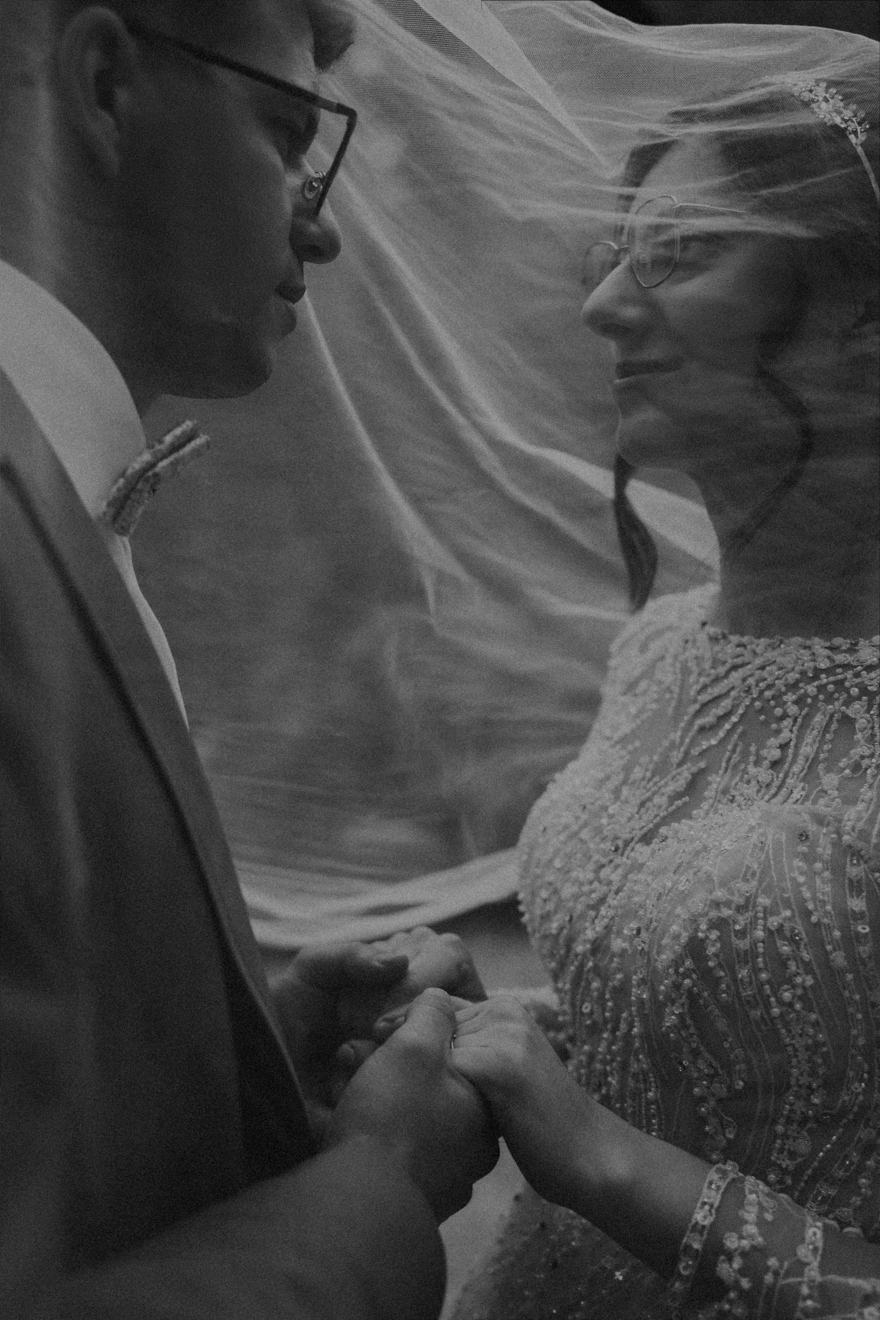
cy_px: 660
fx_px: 1283
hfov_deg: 37.9
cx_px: 440
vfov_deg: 54.4
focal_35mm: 35
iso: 1000
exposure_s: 1/160
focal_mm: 35
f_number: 2.2
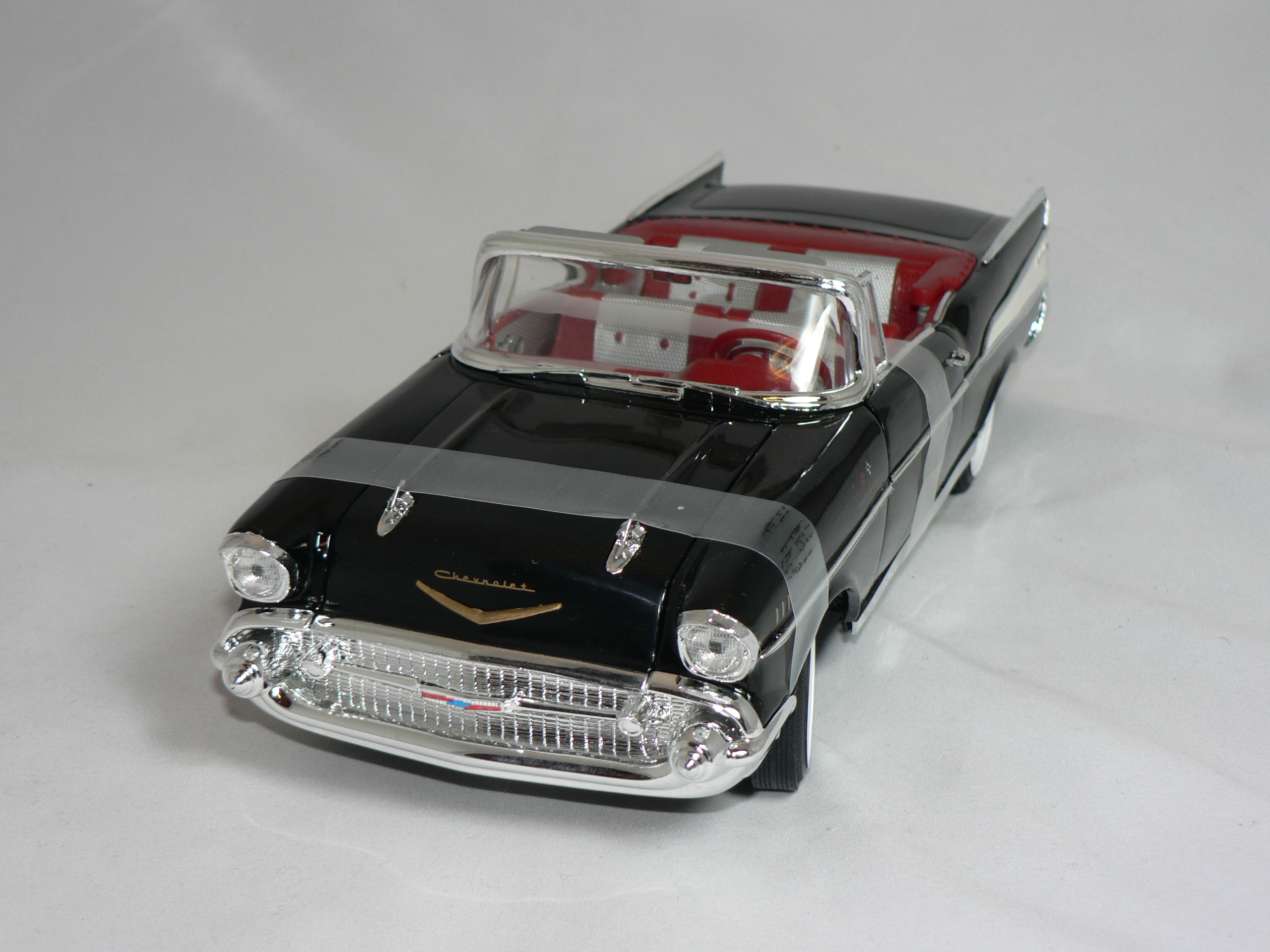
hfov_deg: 31.7
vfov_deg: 24.0
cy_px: 476
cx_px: 635
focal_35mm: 61
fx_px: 2238
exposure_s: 1/60
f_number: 3.2
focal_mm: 10.2
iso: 80
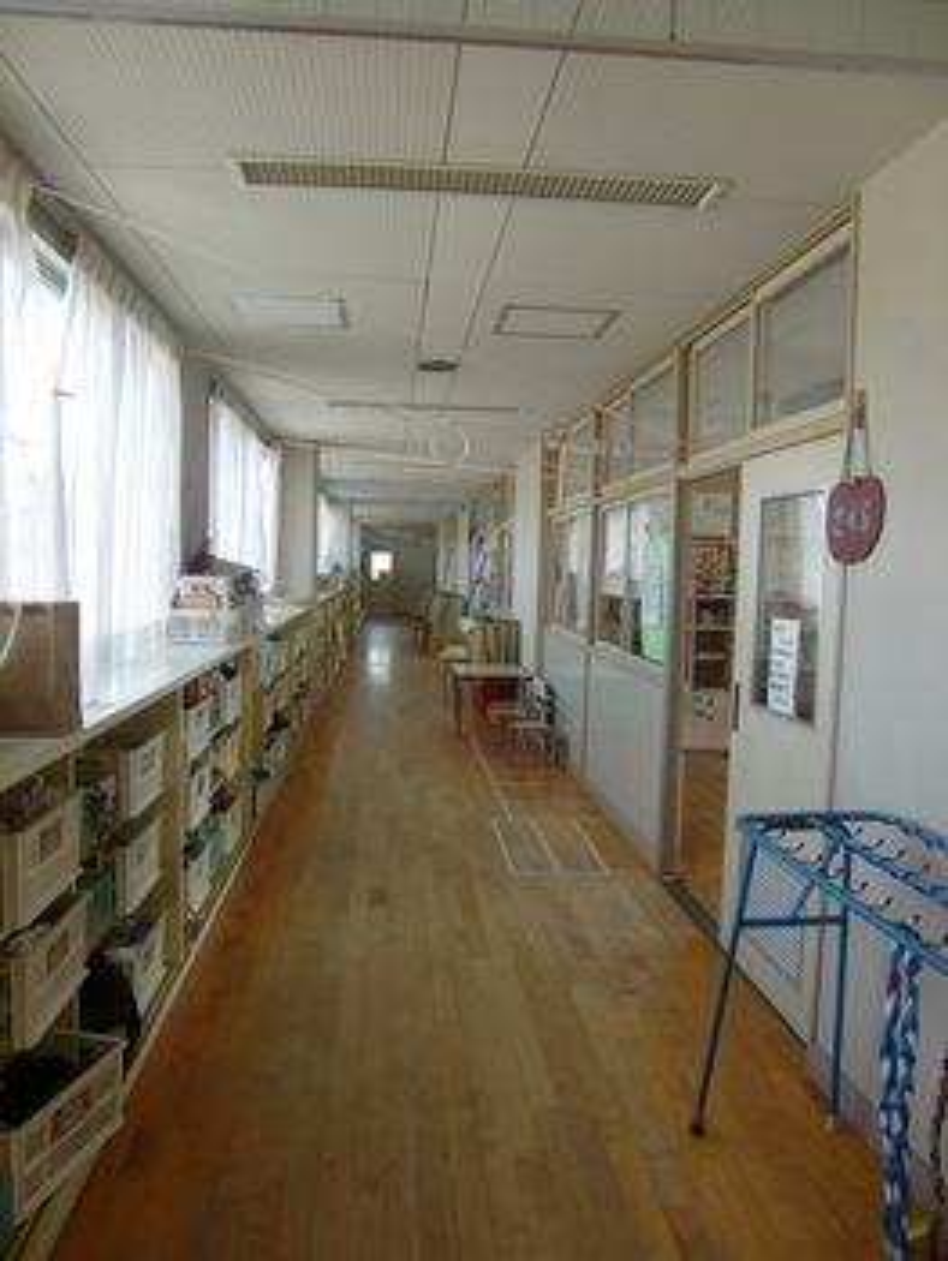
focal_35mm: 28
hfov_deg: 49.8
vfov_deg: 63.4
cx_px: 474
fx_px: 1021
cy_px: 630
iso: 64
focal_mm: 4.9
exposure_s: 1/60
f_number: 2.6
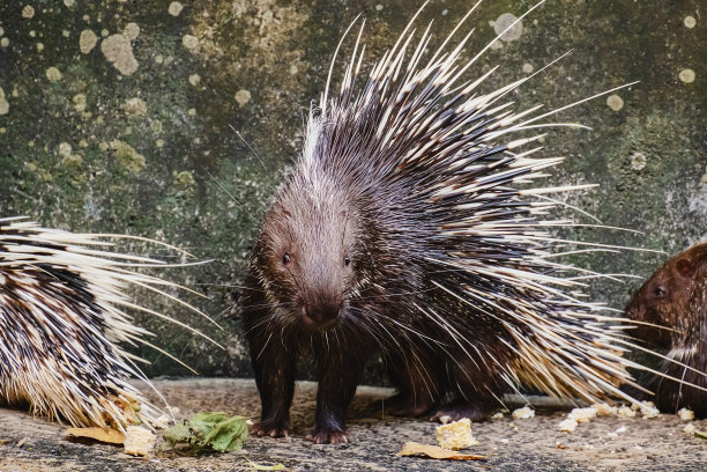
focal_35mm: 243
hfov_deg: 8.5
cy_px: 236
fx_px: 4772
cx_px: 354
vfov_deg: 5.7
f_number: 6.2
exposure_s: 1/250
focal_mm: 161.8
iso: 3200
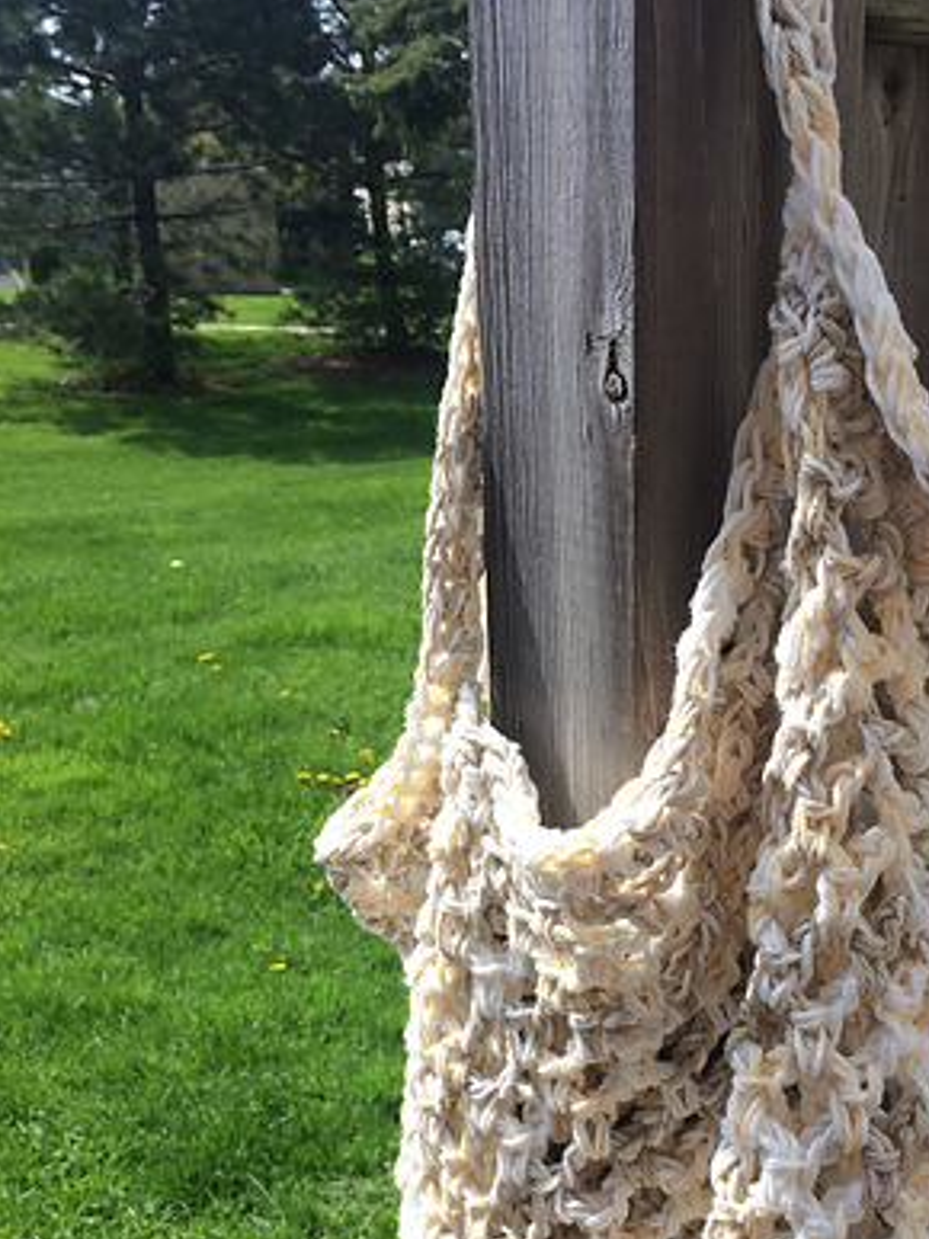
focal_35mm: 48
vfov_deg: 39.2
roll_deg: +1.2
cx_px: 605
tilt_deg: -19.9
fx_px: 1719
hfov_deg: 30.1
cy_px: 816
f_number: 2.2
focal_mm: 4.15
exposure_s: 1/820
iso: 32
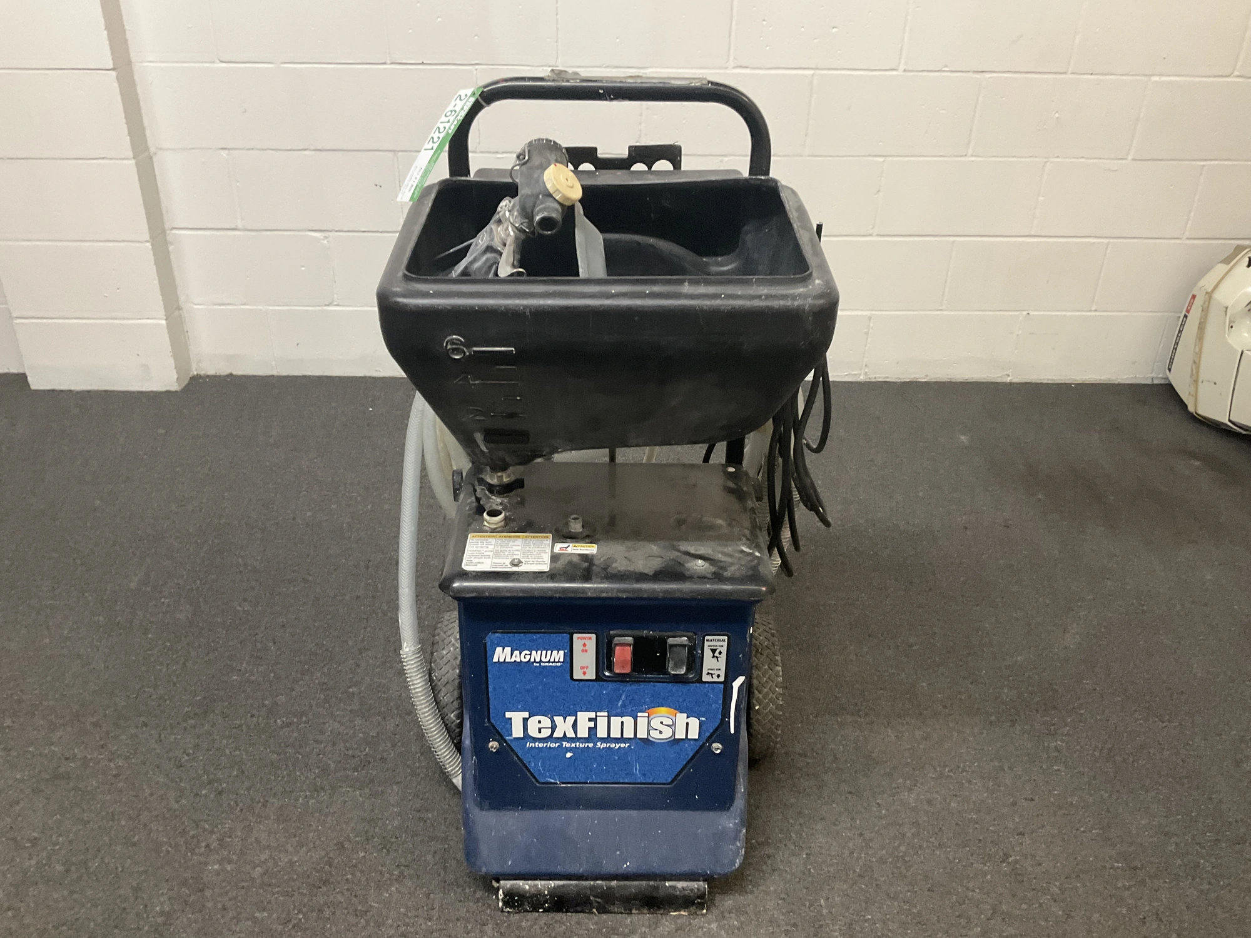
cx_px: 626
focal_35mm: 29
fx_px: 1048
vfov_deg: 48.2
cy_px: 469
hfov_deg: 61.7
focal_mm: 3
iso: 250
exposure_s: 1/40
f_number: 1.8
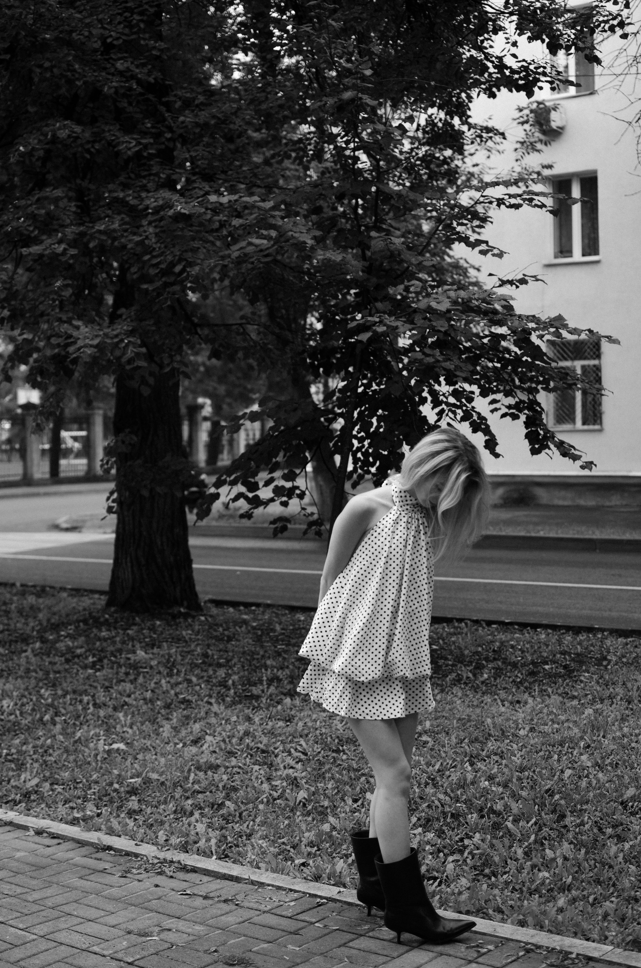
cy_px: 484
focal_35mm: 52
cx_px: 320
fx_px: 1408
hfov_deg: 25.6
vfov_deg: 37.9
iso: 200
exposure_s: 1/160
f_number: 2.5
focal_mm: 35
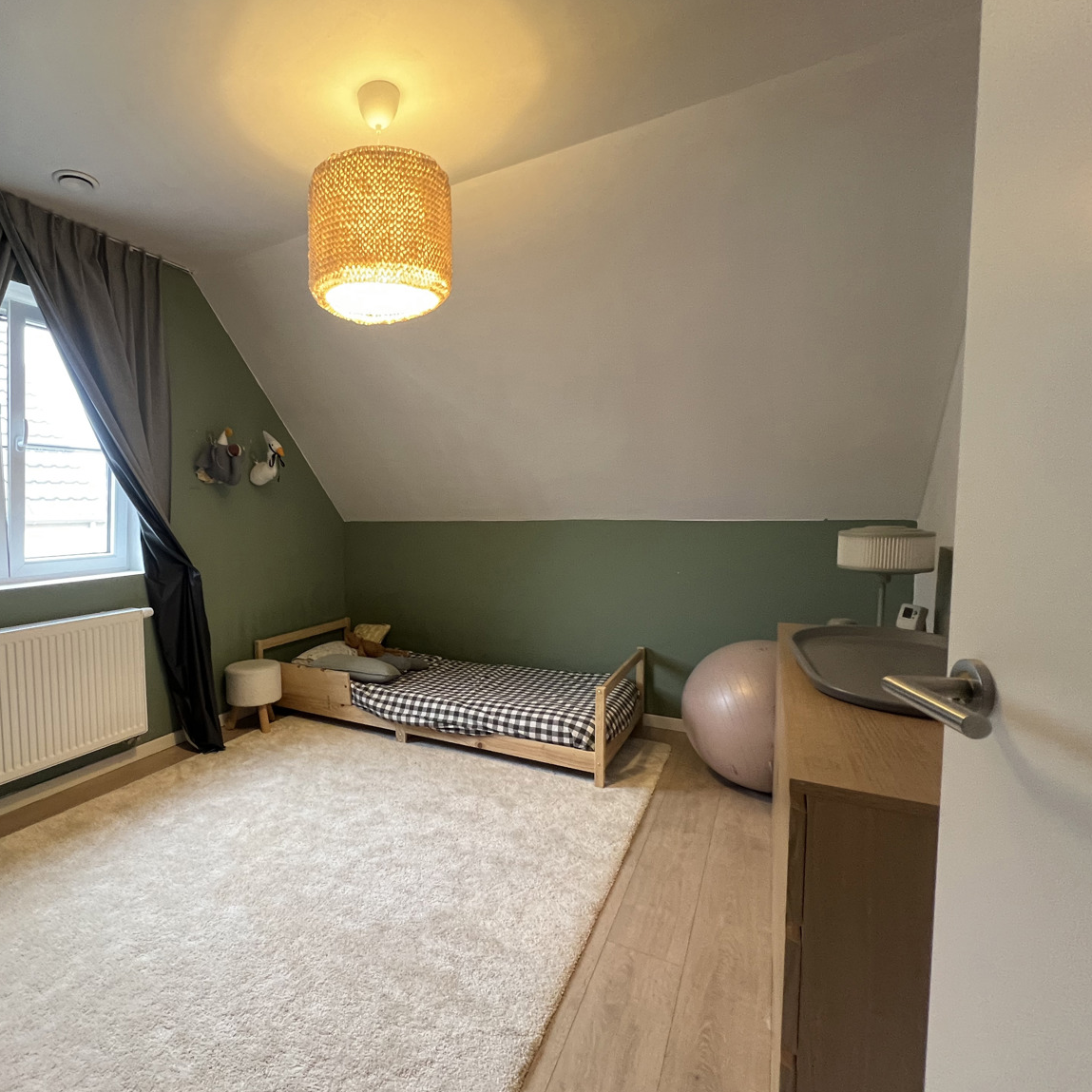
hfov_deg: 84.9
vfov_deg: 87.4
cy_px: 559
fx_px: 571
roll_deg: +1.3
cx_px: 381
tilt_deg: -4.0
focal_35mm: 16
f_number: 1.8
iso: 320
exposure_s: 1/50
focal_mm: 1.57
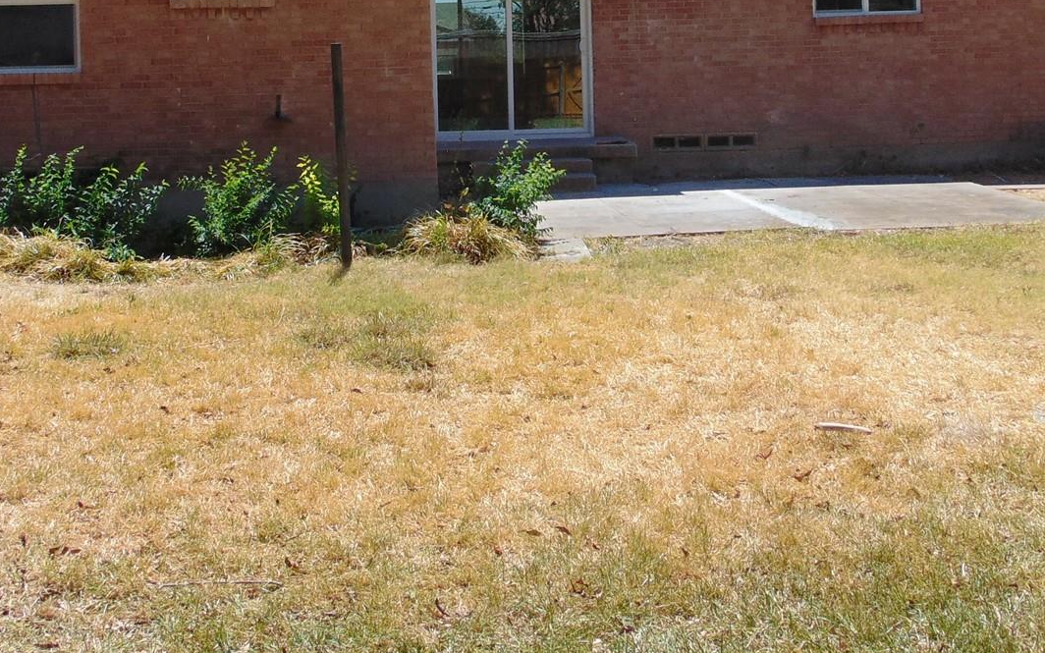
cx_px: 441
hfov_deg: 39.5
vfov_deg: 24.6
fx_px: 1452
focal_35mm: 51
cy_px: 66
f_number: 7.7
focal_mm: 4.5
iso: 80
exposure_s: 1/200
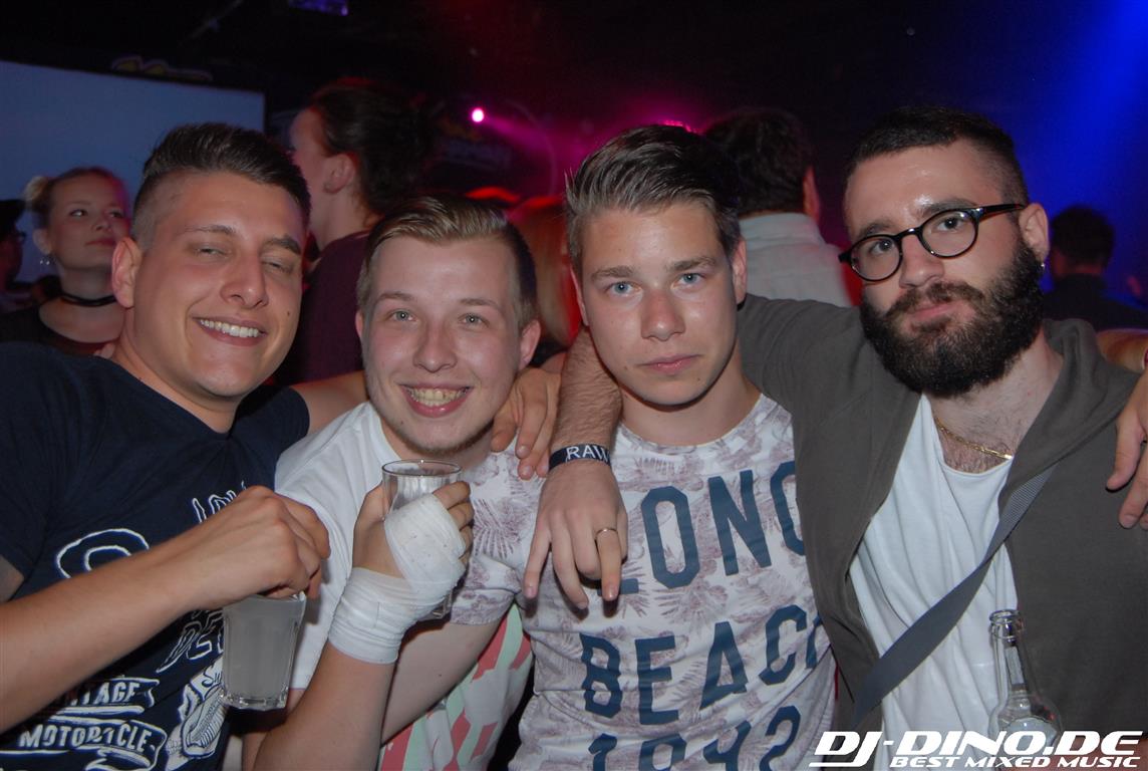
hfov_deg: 41.0
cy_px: 386
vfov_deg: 28.2
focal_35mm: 48
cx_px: 574
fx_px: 1534
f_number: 5.6
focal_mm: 32
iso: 400
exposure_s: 1/6
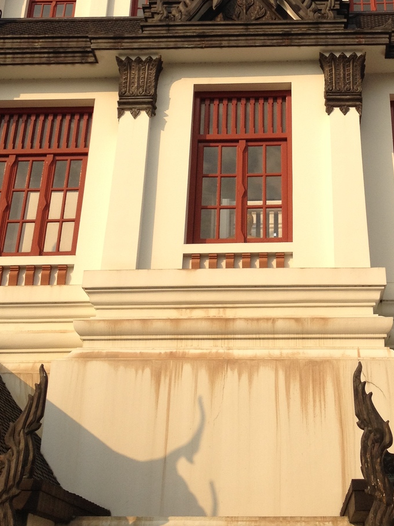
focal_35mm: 62
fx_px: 941
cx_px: 264
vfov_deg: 30.5
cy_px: 110
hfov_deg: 23.5
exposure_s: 1/1151
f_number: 2.4
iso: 64
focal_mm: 4.28
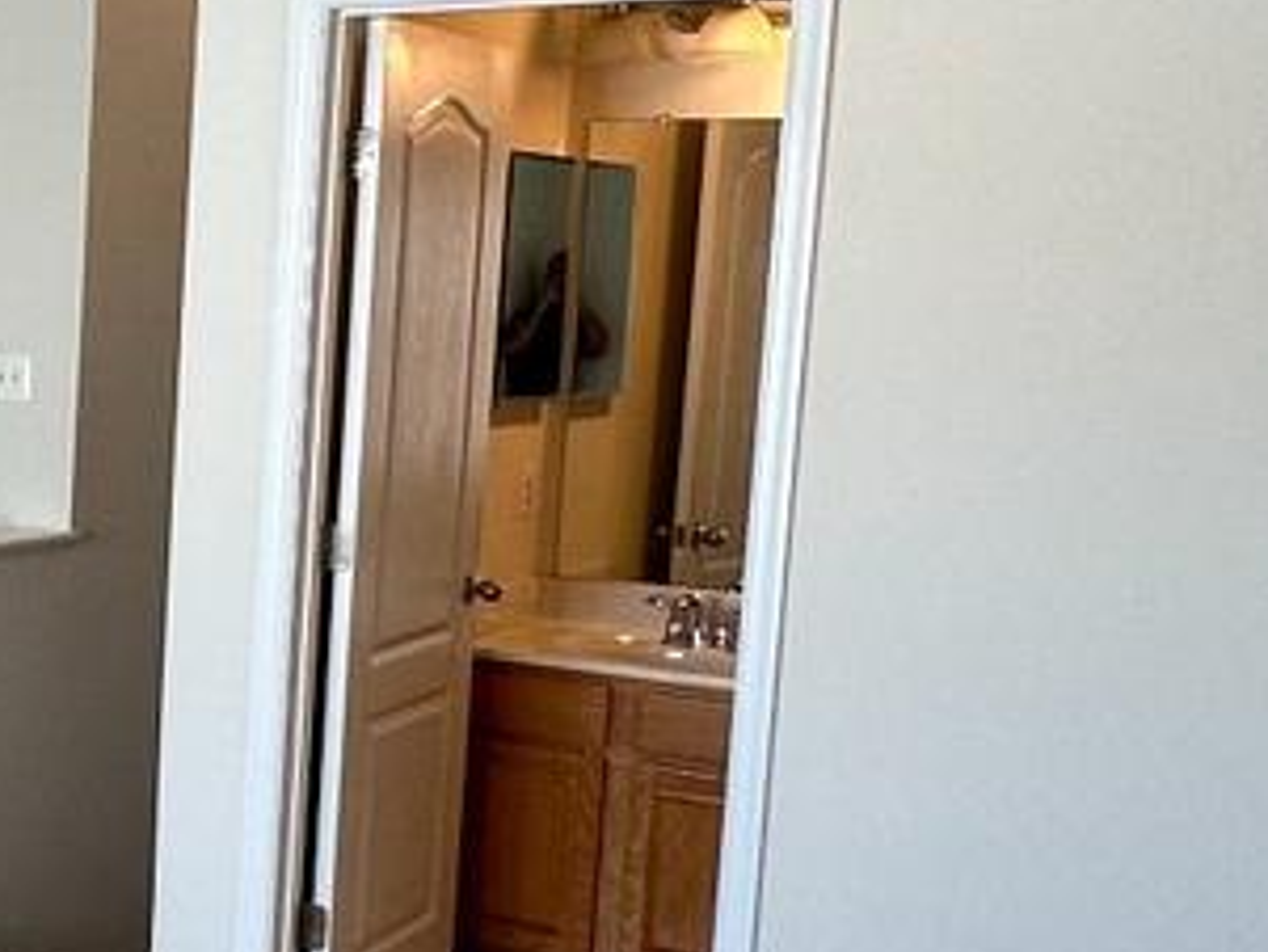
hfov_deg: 24.3
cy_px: 560
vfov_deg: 21.9
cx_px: -497
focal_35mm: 67
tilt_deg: -6.9
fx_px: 2455
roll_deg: -1.7
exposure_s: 1/120
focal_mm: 2.22
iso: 100
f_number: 2.2
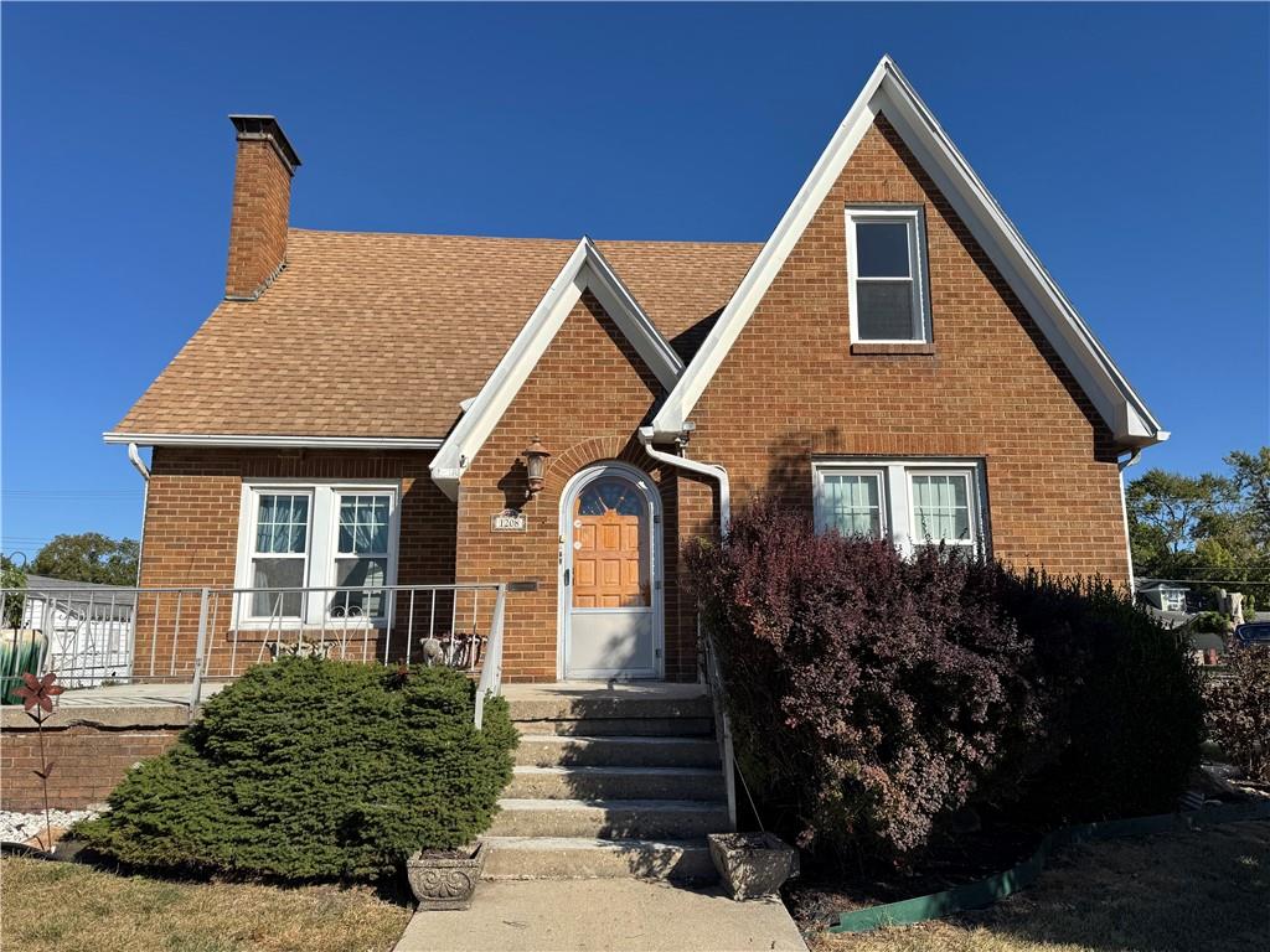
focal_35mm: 24
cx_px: 635
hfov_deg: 71.6
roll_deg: +0.7
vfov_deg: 56.8
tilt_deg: +9.9
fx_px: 881
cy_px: 476
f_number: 1.78
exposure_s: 1/5348
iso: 80
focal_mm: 6.76
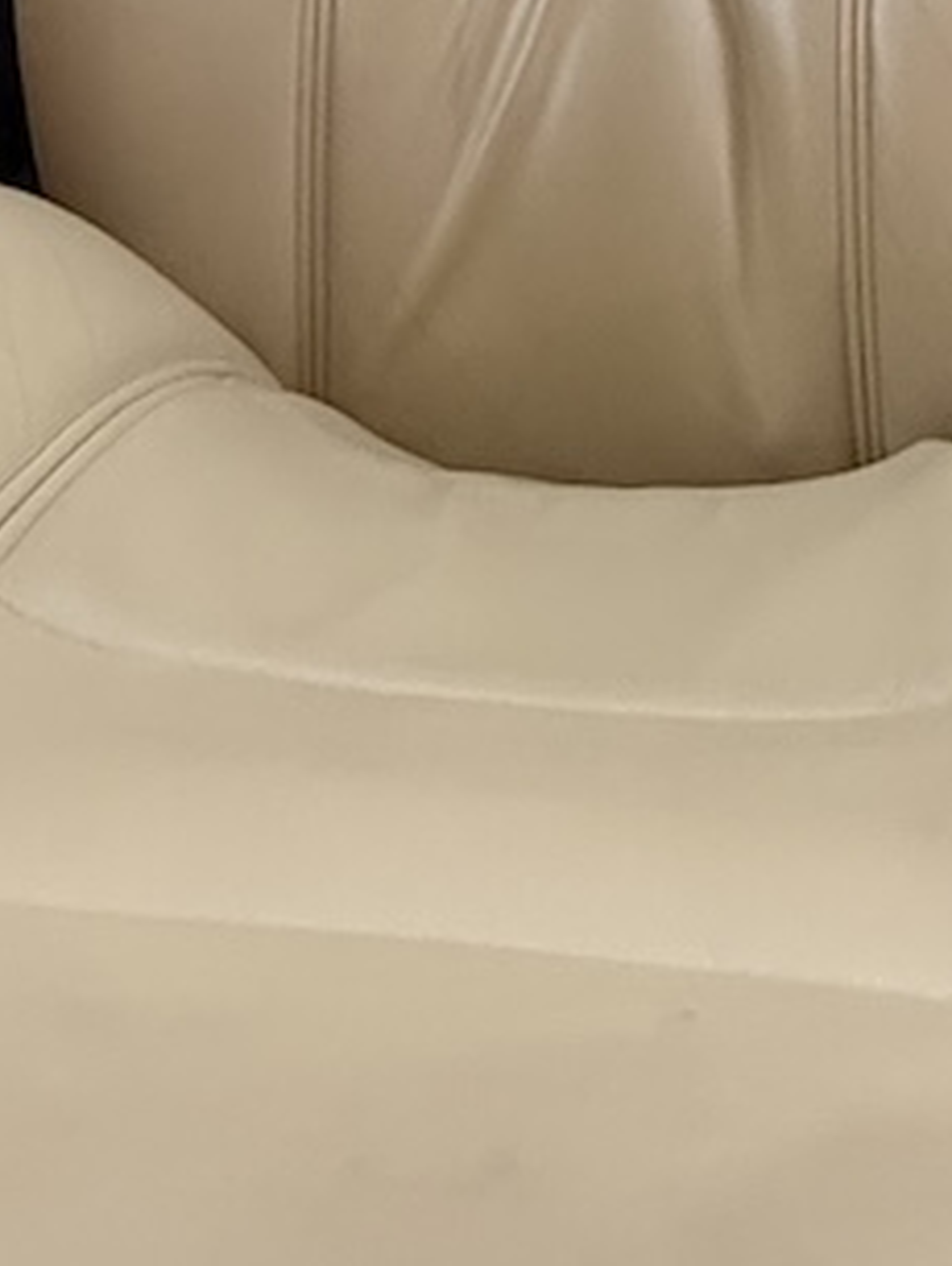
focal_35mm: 61
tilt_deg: -51.7
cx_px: 468
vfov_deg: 24.5
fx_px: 2234
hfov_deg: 24.1
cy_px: -635
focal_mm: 2.22
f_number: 2.2
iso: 400
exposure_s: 1/76
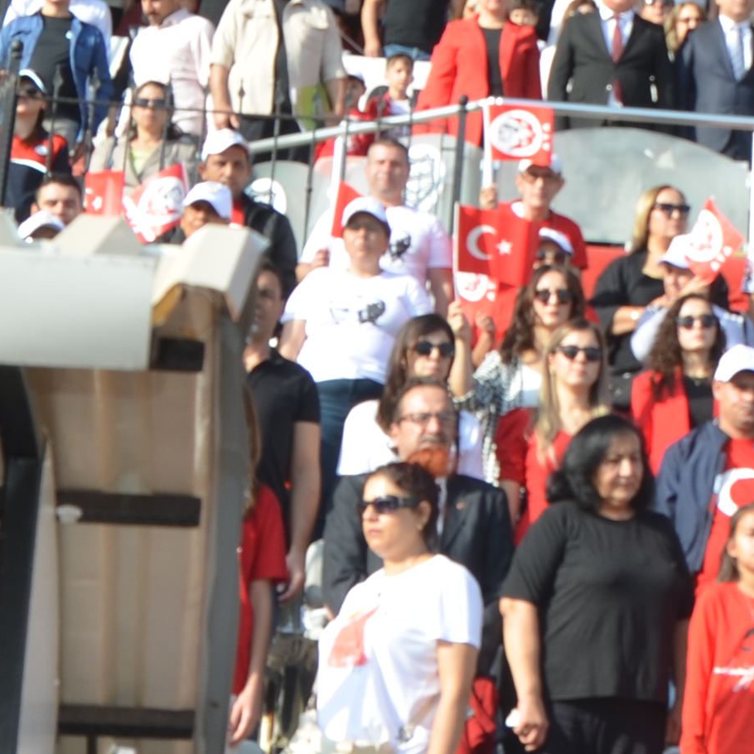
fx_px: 3056
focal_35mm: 124
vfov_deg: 13.6
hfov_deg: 13.3
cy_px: -176
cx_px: 1123
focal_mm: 18
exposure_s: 1/200
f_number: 6.3
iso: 100
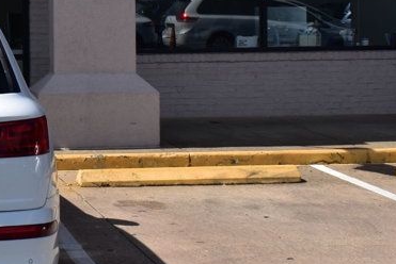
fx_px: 1138
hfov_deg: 18.6
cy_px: 24
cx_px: -96
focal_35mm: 103
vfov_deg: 13.2
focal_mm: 25
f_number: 11
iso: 220
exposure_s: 1/500
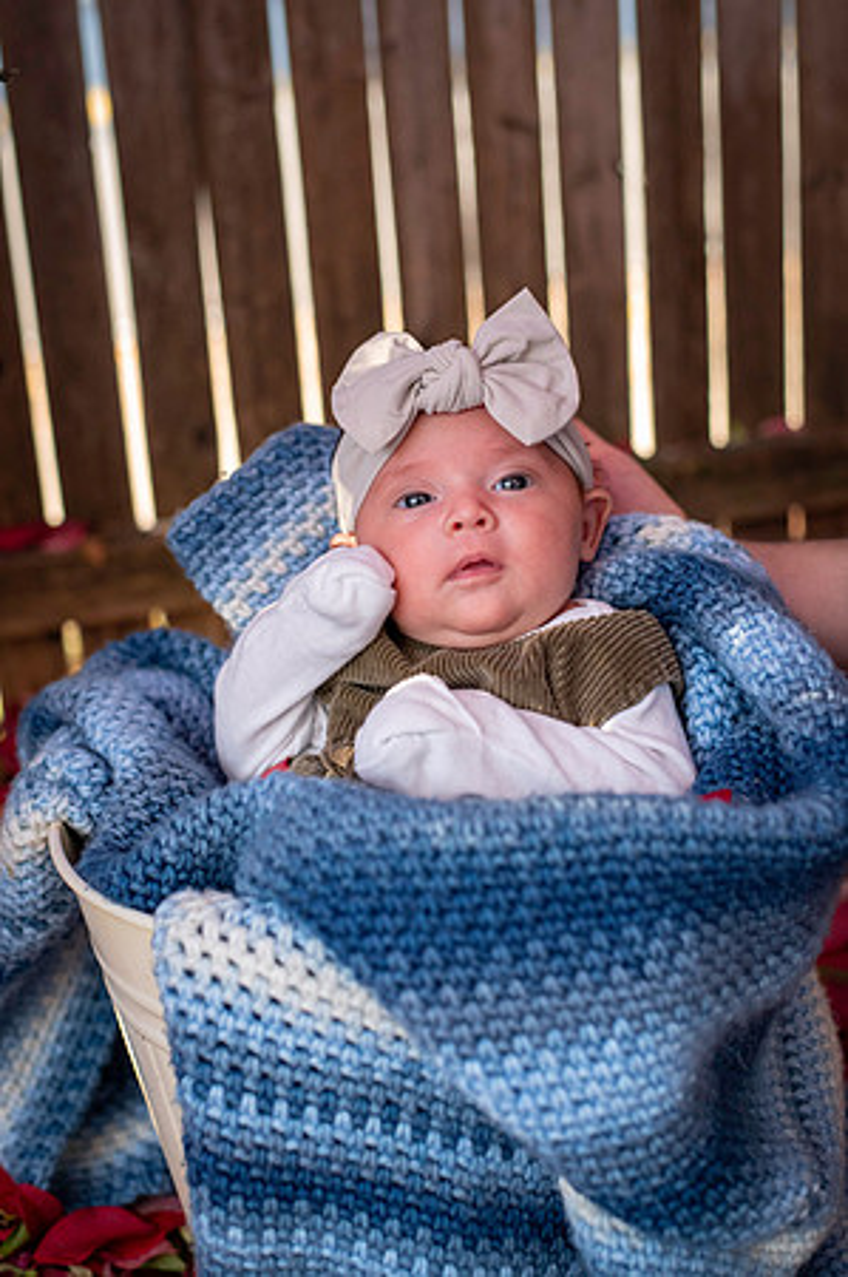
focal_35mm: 50
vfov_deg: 39.6
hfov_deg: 26.9
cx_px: 424
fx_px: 1771
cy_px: 638
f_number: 3.2
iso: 3200
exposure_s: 1/2500
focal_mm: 50
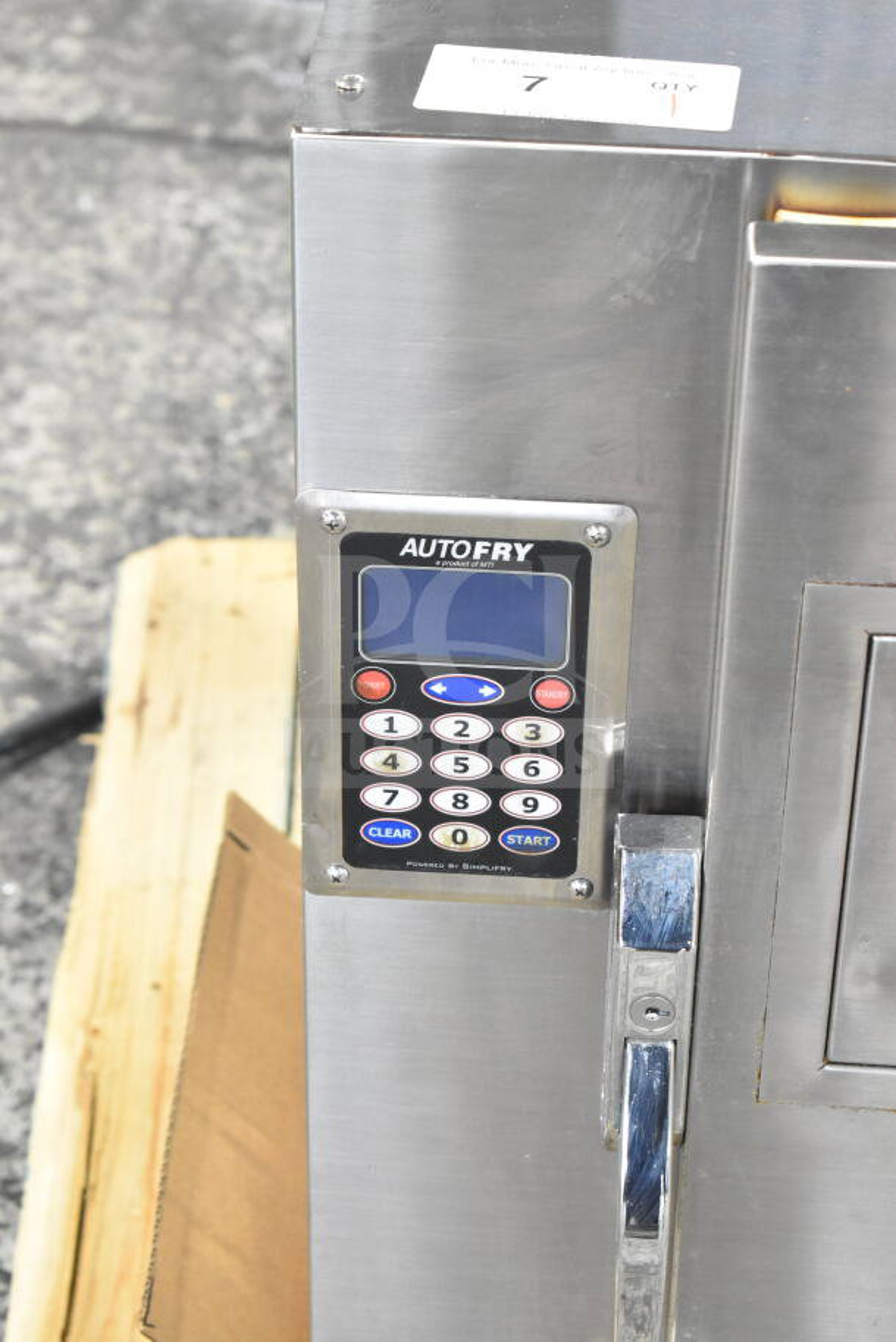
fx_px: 3077
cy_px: 671
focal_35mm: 82
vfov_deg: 24.6
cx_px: 448
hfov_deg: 16.6
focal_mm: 55
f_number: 5.6
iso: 5600
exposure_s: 1/100
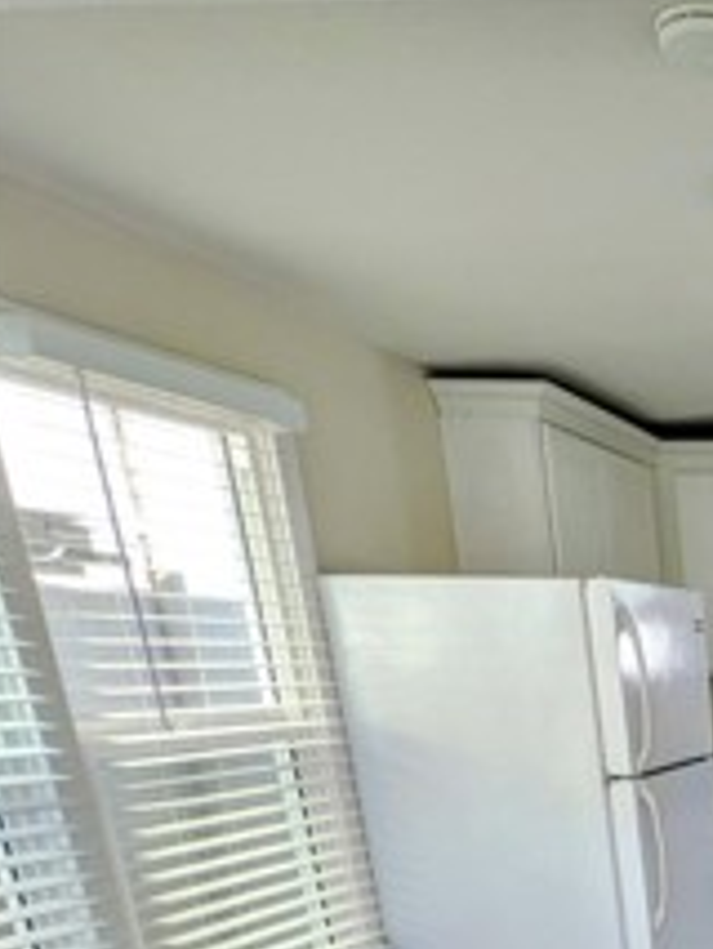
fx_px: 1152
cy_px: 1065
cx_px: 1043
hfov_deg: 26.2
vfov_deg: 37.0
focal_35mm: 42
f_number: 2.2
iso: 66
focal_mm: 1.85
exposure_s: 1/120
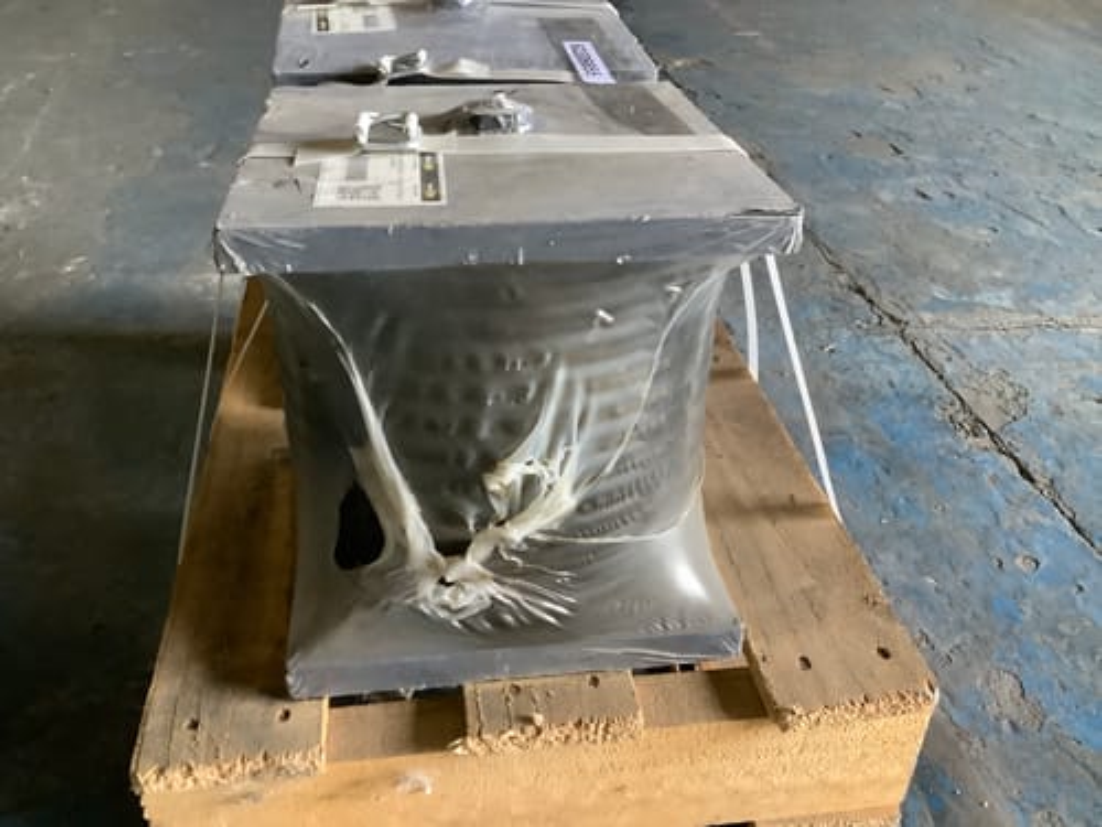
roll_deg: -2.8
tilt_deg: -31.8
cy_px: 414
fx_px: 987
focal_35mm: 31
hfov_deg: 58.4
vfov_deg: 45.4
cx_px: 551
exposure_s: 1/33
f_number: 2.4
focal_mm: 3.3
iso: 320
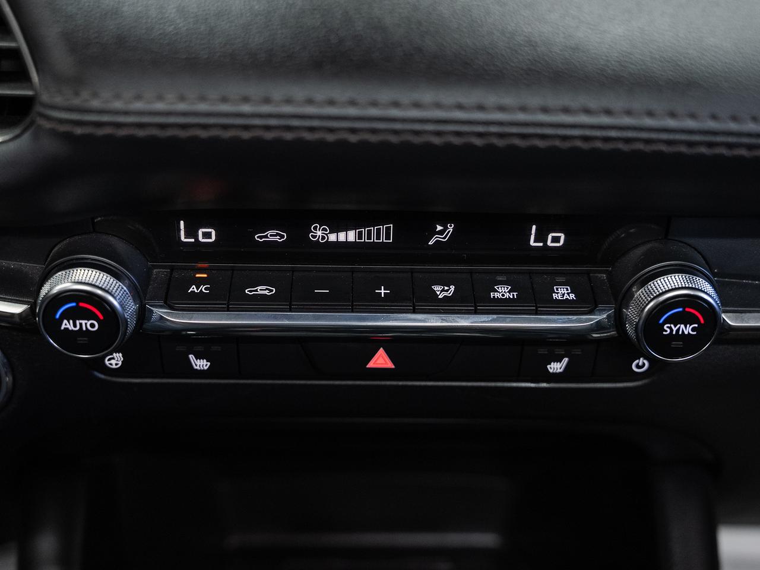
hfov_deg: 45.5
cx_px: 385
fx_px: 905
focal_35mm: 41
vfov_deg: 34.9
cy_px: 286
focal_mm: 36.7
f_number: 3.5
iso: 1000
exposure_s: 1/40
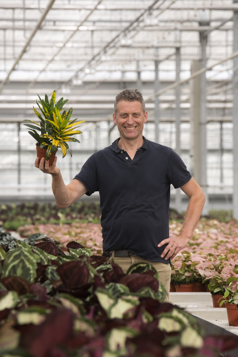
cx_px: 119
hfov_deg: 7.0
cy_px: 178
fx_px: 1933
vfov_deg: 10.5
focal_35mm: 195
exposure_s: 1/400
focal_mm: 195
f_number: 7.1
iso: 800
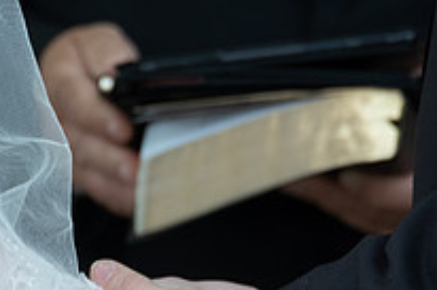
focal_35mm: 1318
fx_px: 15986
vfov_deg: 1.0
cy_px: 397
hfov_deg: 1.6
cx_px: 199
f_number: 5.2
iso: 800
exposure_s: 1/800
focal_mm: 312
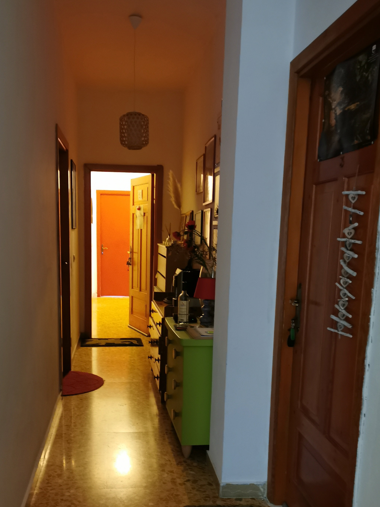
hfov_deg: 39.5
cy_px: 322
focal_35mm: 36
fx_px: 527
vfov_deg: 50.7
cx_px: 159
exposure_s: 1/25
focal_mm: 5.58
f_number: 1.8
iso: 500
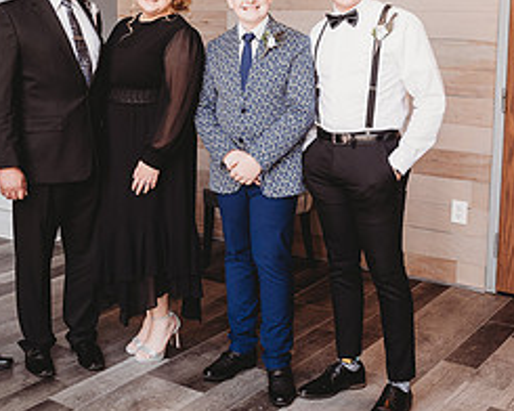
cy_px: 102
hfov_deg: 32.7
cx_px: 112
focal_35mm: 56
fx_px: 852
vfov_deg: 26.8
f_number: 2.2
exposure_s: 1/125
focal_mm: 24
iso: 200
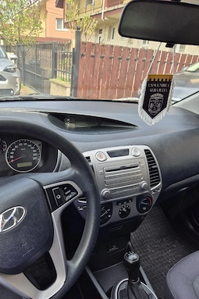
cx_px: 87
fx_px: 207
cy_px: 146
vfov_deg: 71.5
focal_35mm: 25
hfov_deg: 51.1
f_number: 1.8
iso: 25
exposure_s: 1/357
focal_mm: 5.4
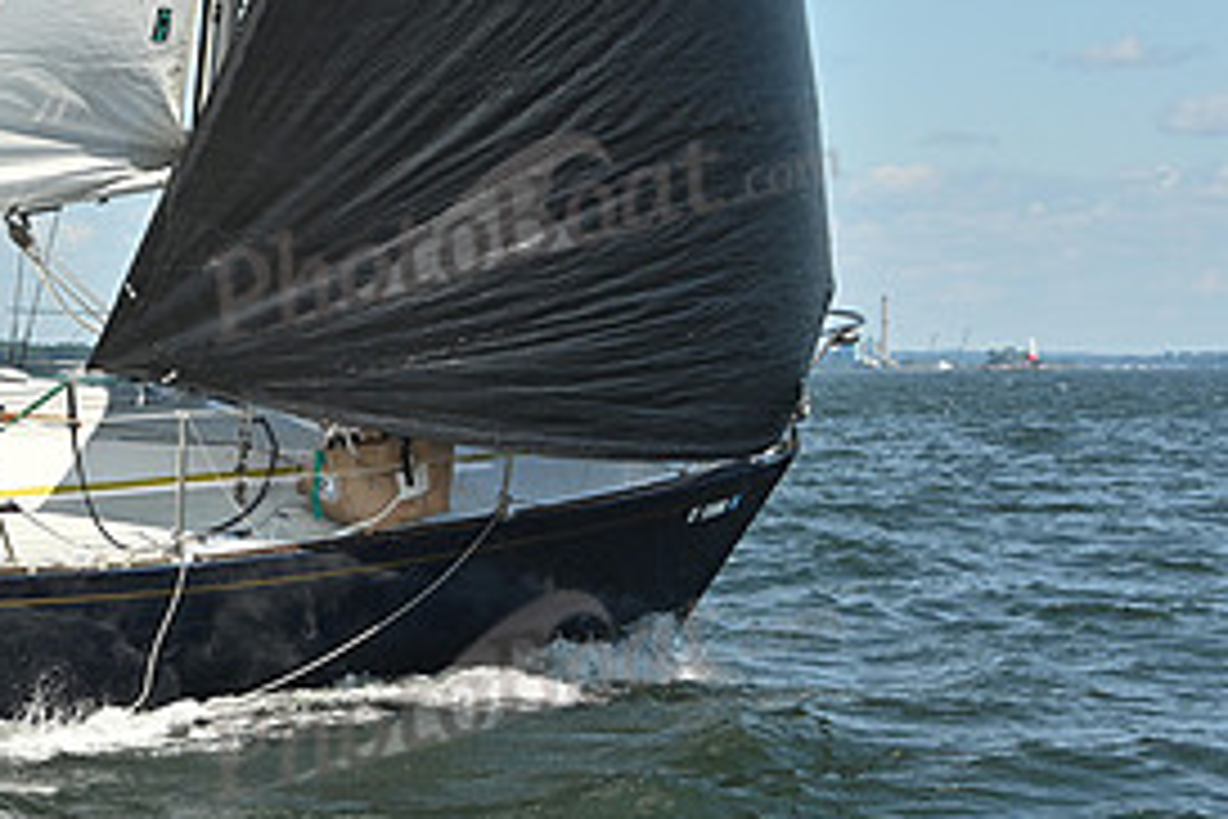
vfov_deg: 8.2
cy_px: 56
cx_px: -22
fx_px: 5662
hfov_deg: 12.2
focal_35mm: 166
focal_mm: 78
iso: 250
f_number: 7.1
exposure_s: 1/1250
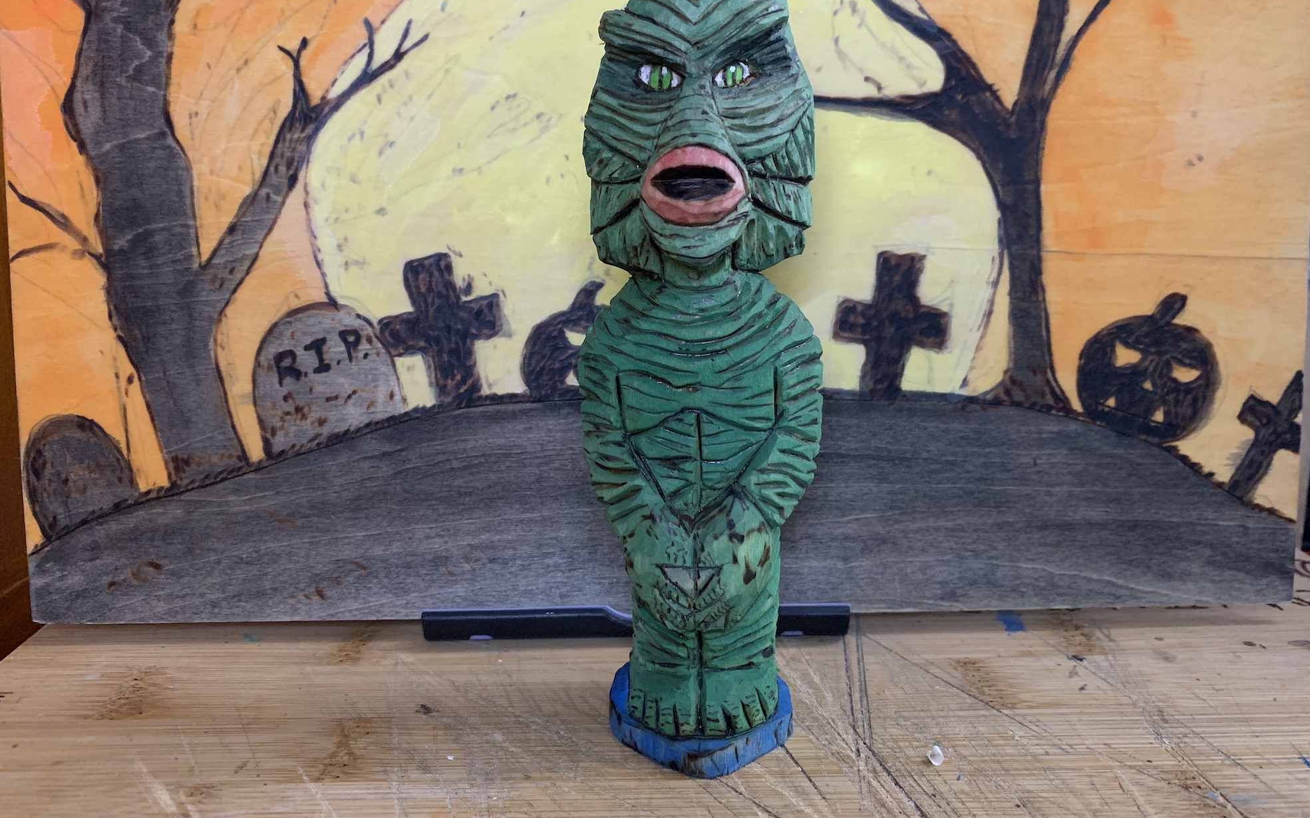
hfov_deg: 66.5
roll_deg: -0.5
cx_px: 655
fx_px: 1000
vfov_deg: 44.3
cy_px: 331
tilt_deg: -10.2
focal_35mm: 28
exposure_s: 1/30
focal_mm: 4.25
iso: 500
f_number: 1.8
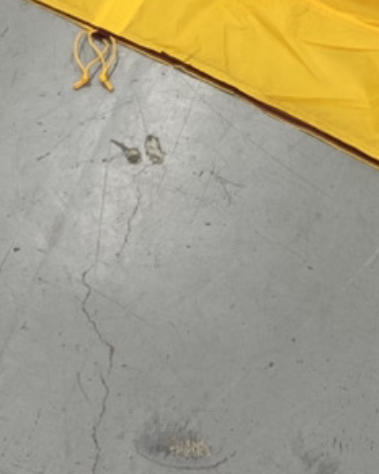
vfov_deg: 17.6
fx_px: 1472
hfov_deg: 14.5
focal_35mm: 105
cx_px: 358
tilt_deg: -50.4
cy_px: -59
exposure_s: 1/100
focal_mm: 4.25
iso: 100
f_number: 1.8
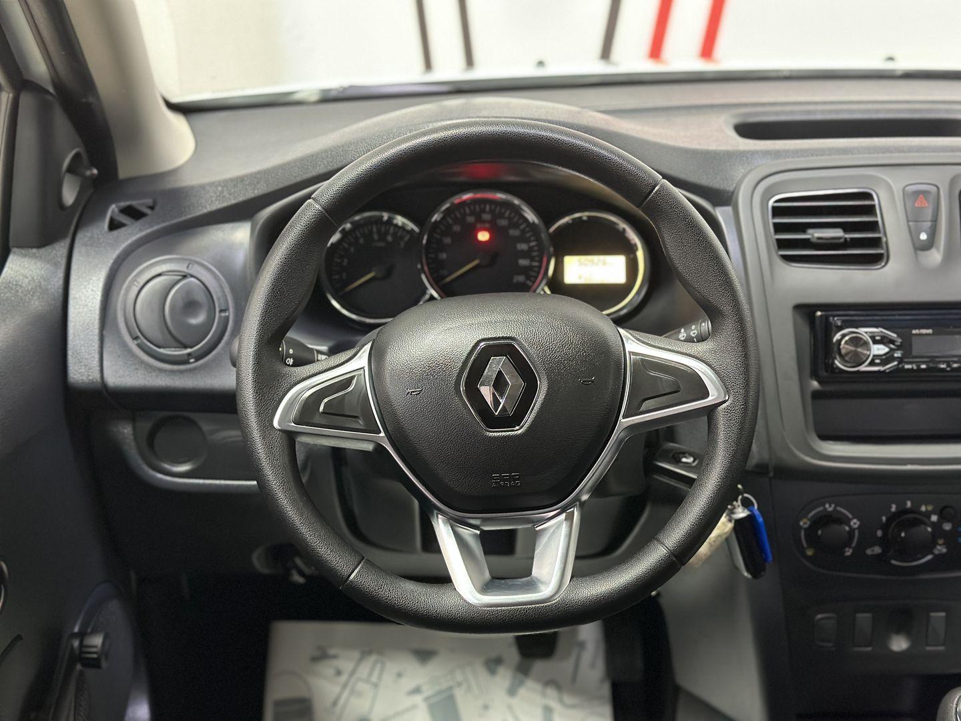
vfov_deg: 30.3
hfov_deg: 39.7
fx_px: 1333
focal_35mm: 48
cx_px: 480
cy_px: 360
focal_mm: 6.86
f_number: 1.78
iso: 500
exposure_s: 1/33
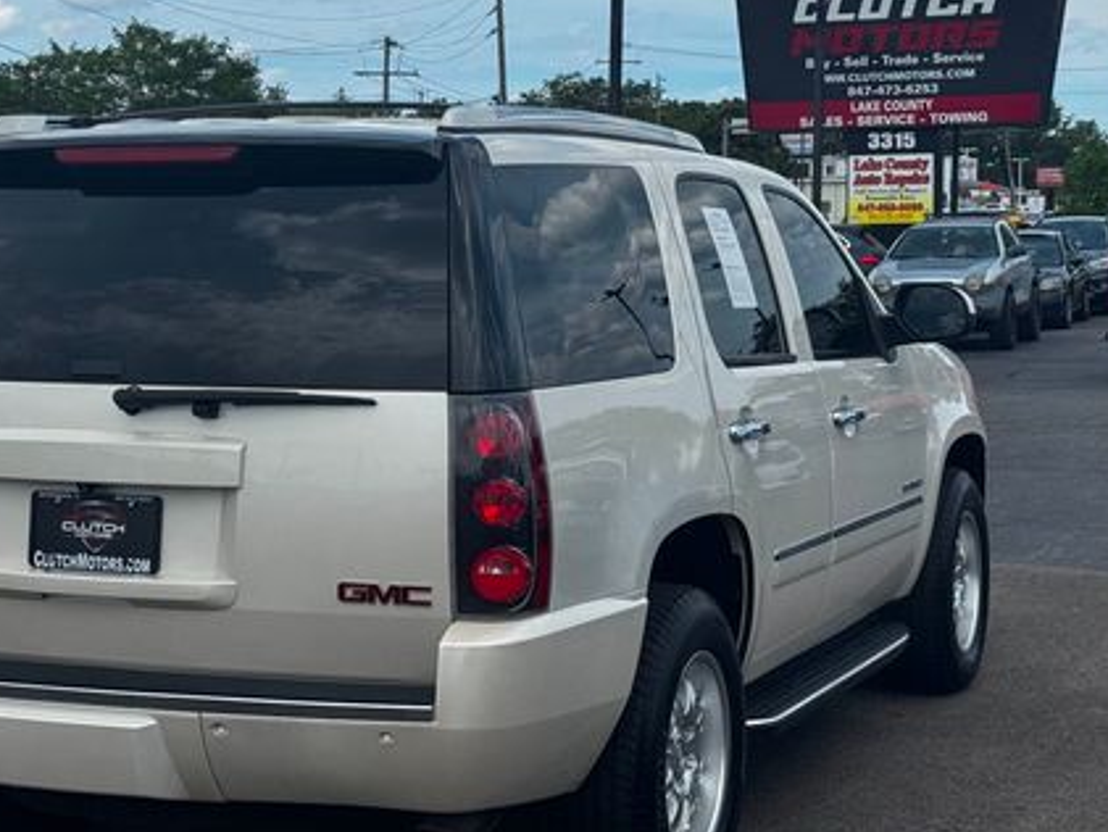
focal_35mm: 73
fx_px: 2337
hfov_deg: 26.6
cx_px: 463
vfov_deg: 20.2
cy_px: 395
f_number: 1.78
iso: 64
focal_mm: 6.76
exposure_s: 1/5376
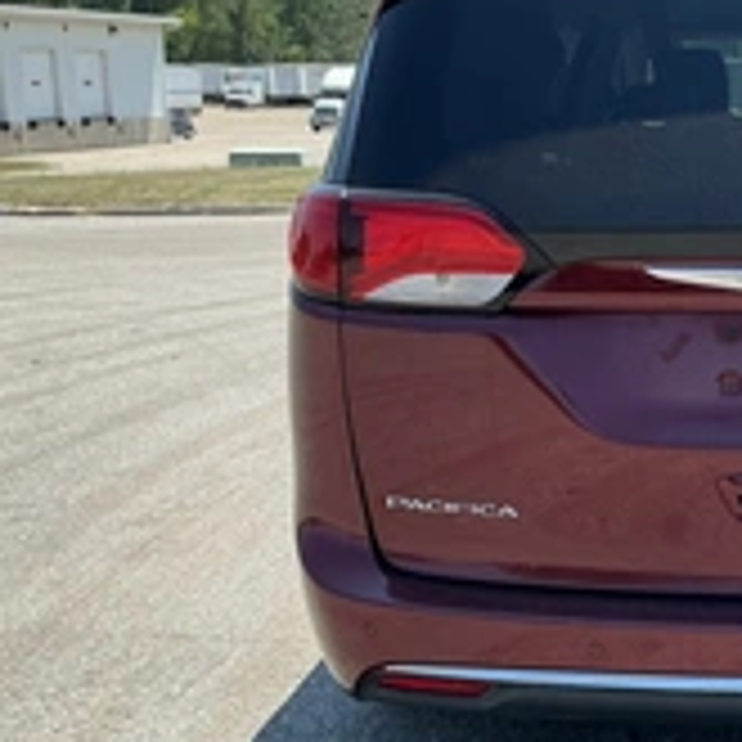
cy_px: 328
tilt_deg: -4.6
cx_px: 773
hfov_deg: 26.8
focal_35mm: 60
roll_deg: +0.1
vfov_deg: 28.6
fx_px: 1455
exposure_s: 1/1076
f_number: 1.8
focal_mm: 3
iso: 25
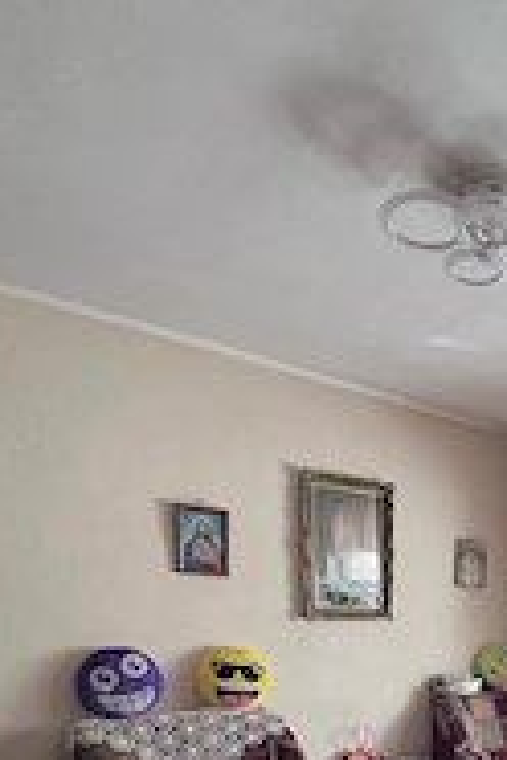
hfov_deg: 39.9
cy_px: 744
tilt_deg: -12.6
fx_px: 613
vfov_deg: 52.1
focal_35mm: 29
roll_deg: -2.3
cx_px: 499
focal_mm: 1.57
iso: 200
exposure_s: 1/99
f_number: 1.8
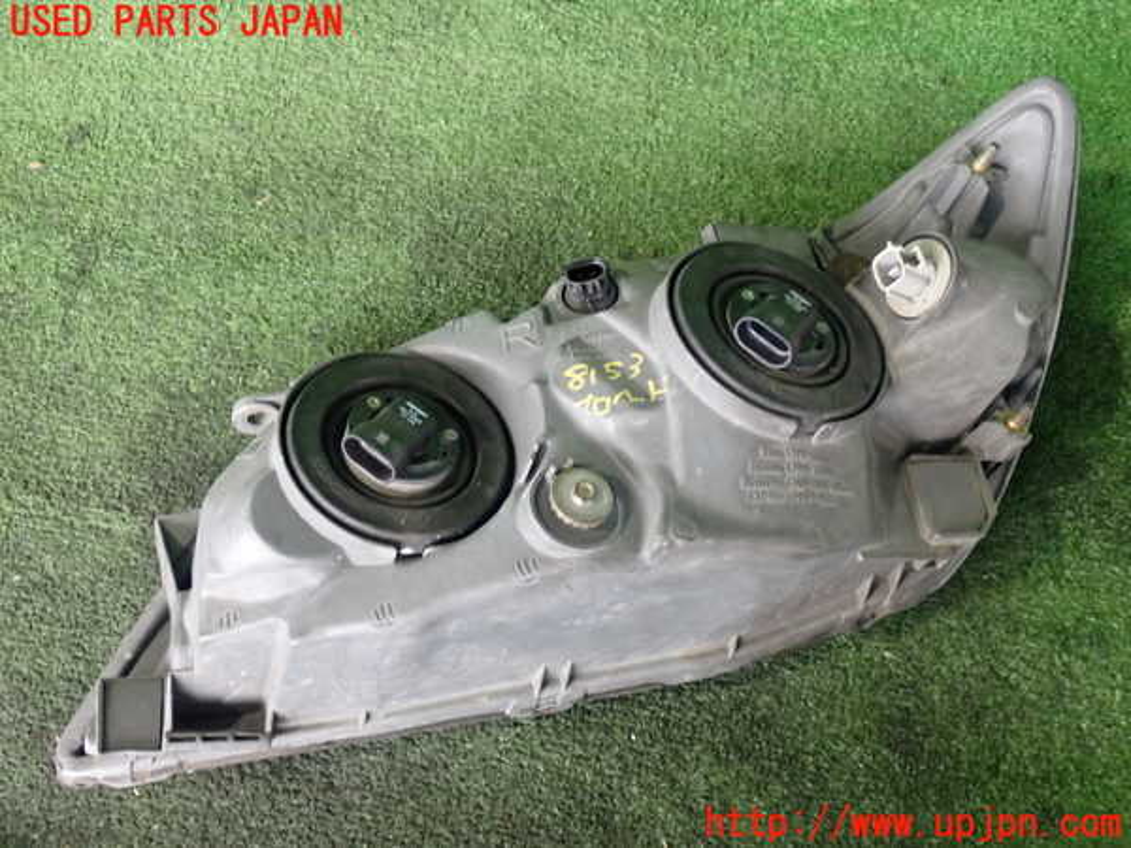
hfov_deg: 49.0
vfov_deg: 37.7
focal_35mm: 38
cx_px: 566
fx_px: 1242
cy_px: 424
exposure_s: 1/40
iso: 400
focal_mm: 6.83
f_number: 2.7
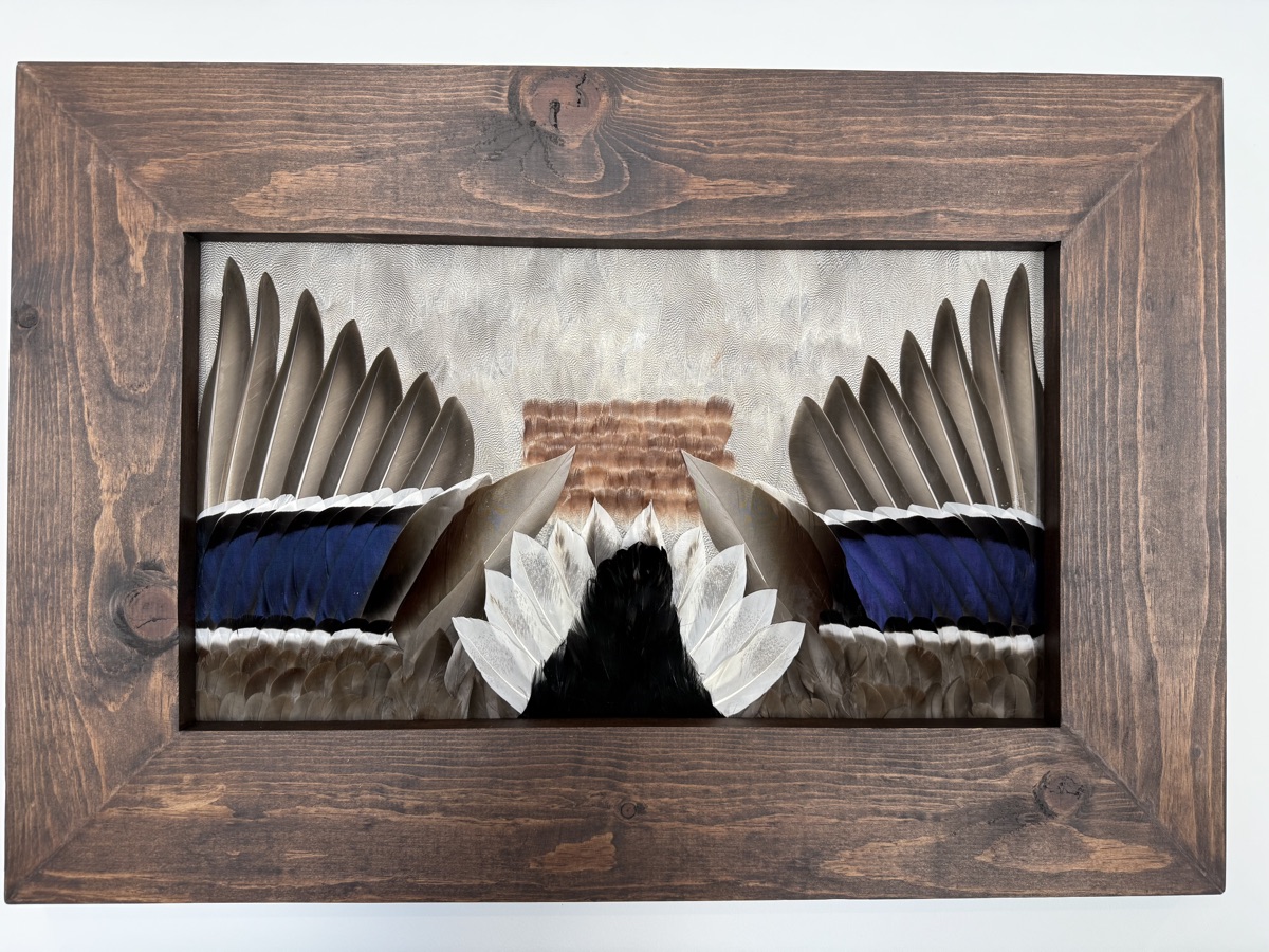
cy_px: 476
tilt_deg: +0.6
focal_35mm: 24
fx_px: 880
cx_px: 634
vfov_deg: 56.8
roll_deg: -0.4
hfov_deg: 71.6
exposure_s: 1/120
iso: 100
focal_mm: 6.76
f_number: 1.78
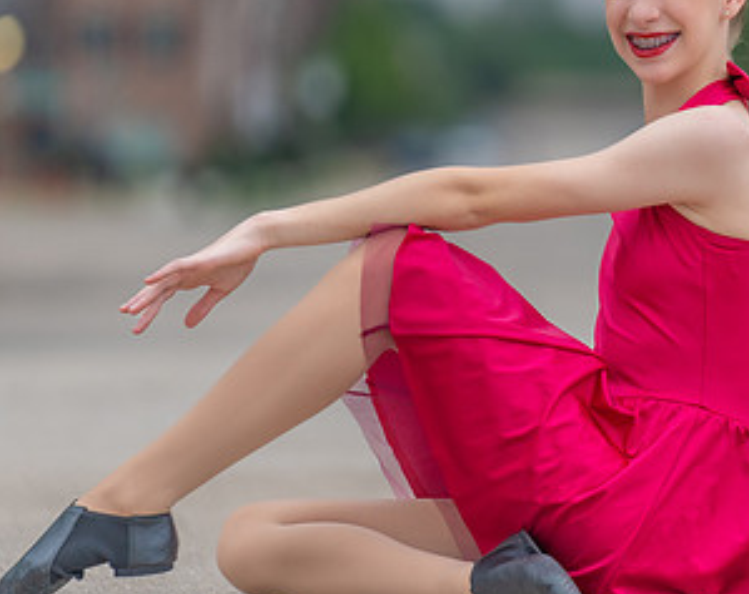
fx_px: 9785
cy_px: 148
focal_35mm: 443
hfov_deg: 4.4
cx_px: 630
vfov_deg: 3.5
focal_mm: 197
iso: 160
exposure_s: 1/320
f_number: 2.8
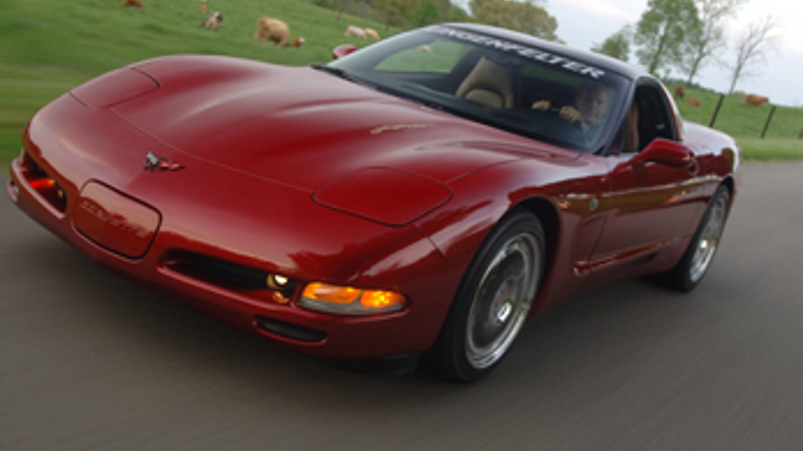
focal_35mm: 42
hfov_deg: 48.8
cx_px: 421
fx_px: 886
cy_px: 190
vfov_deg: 28.5
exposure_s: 1/25
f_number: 5
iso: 500
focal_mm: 23
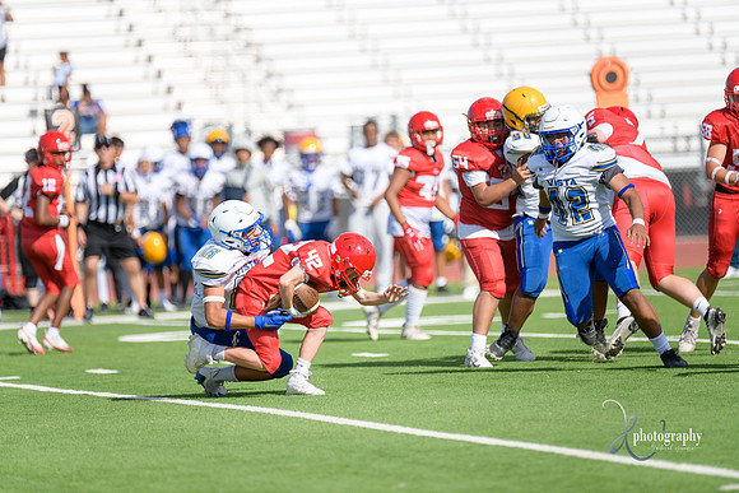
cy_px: 246
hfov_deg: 6.9
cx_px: 370
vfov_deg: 4.6
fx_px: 6159
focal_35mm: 300
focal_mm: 300
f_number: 2.8
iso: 200
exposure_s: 1/3200
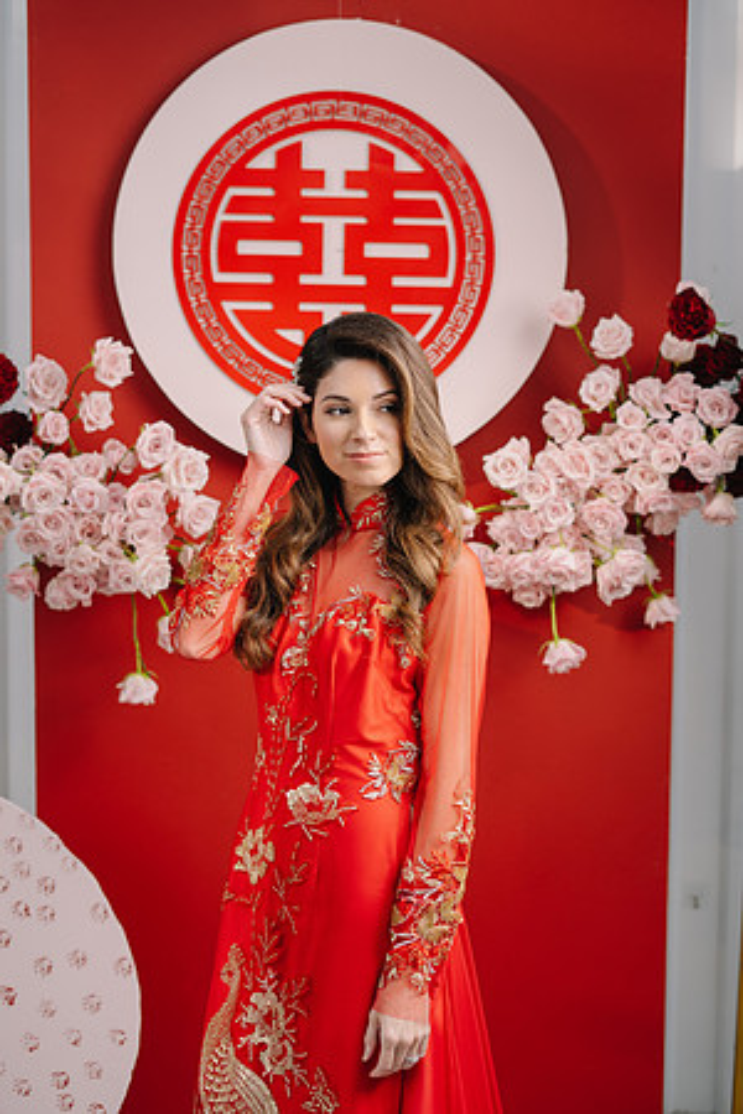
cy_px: 557
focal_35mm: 50
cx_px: 372
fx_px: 1548
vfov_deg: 39.6
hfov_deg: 27.0
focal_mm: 50
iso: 50
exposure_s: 1/200
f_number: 2.5
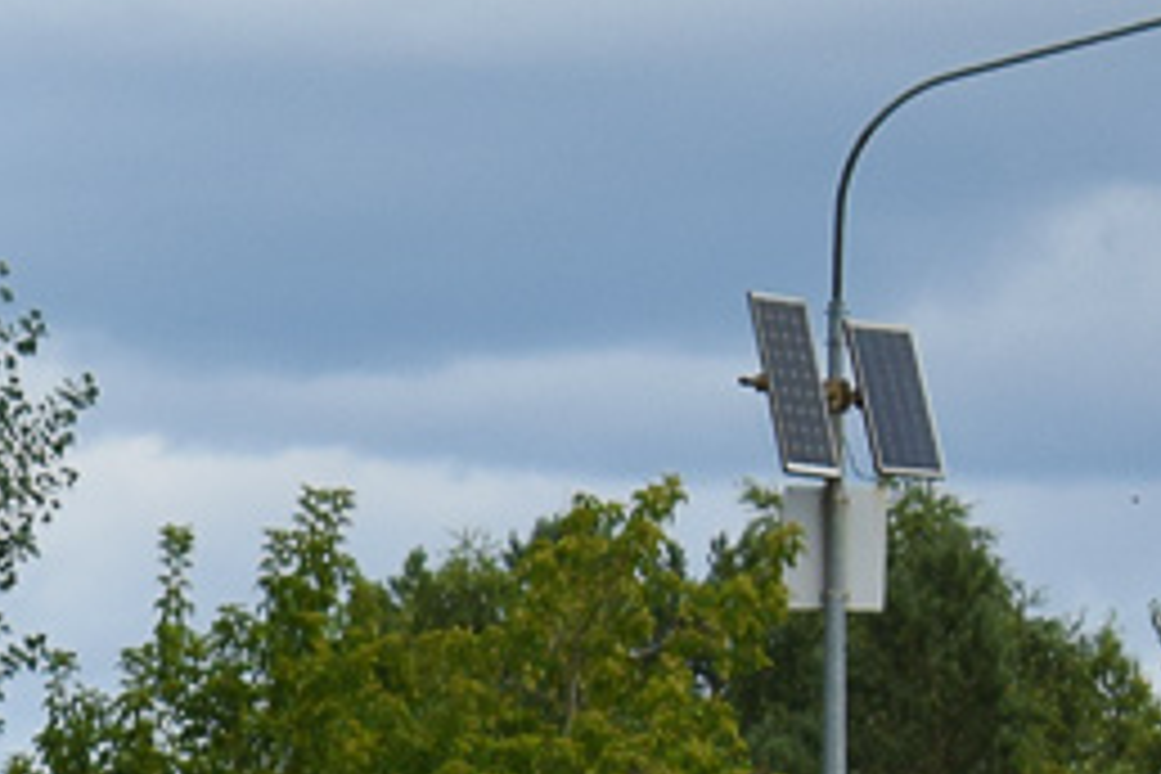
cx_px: -1516
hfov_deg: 5.2
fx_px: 12361
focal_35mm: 383
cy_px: 1080
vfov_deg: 3.6
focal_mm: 55
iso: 200
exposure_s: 1/1250
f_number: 6.3
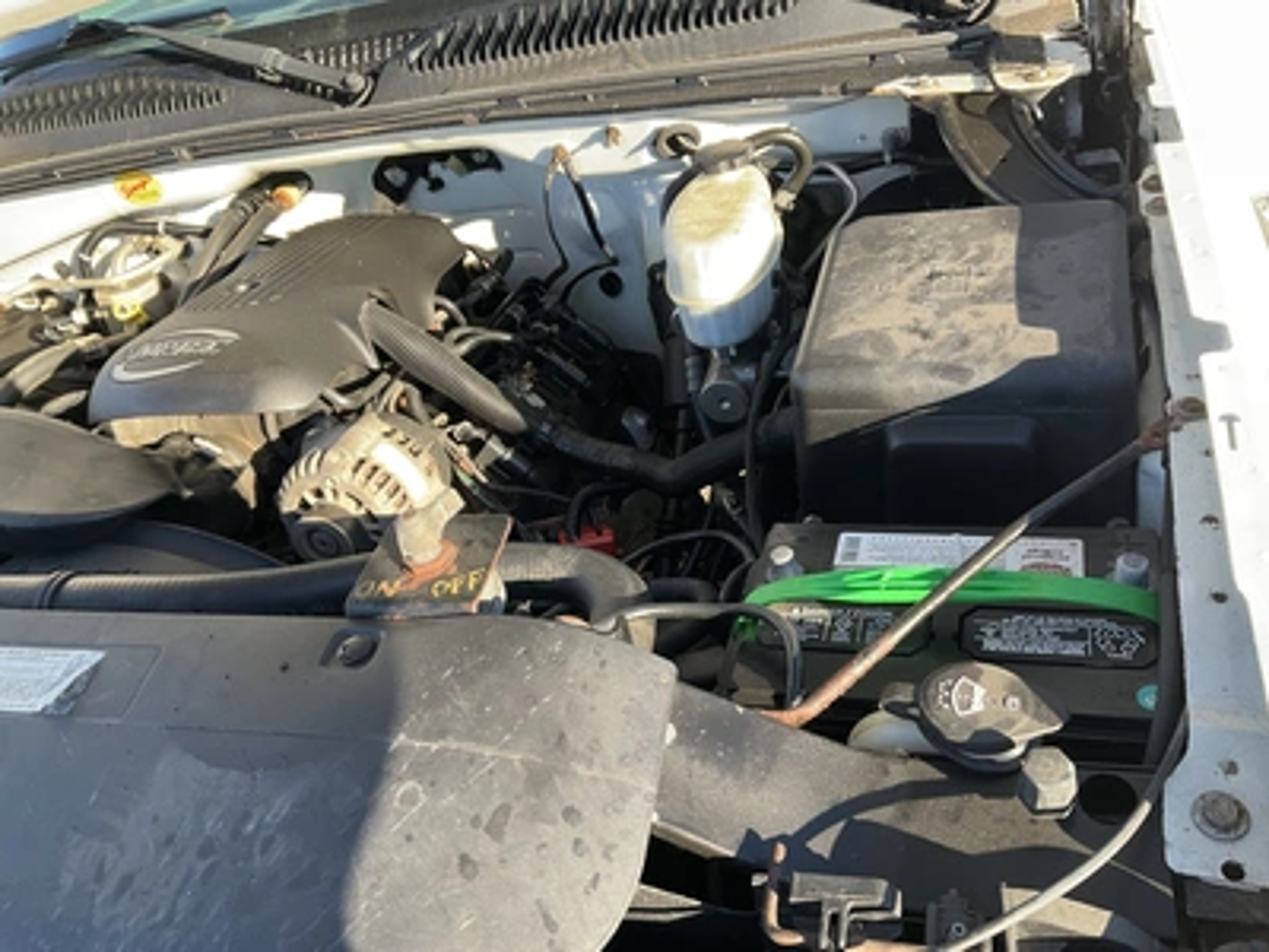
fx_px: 1063
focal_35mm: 29
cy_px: 476
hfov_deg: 61.7
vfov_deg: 48.2
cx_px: 634
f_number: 1.8
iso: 25
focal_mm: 3
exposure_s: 1/226
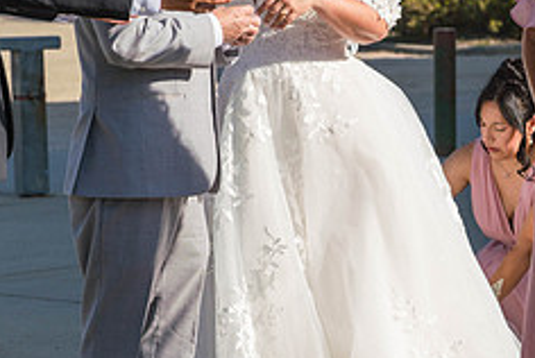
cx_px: 326
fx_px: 2485
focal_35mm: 167
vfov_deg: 8.2
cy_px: 137
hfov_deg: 12.3
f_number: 5
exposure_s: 1/1600
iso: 250
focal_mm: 68
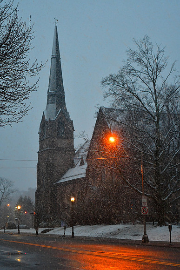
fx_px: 562
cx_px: 90
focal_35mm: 75
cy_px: 135
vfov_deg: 27.0
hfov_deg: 18.2
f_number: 5.6
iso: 2200
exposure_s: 1/80
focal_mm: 50
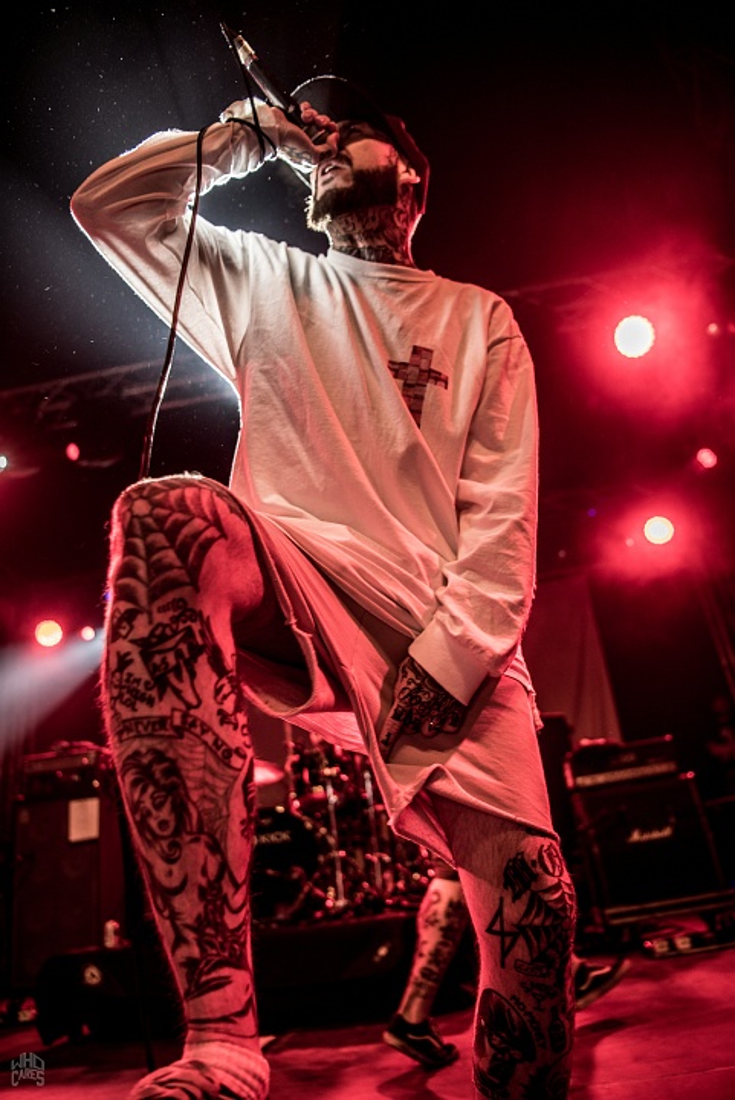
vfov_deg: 73.7
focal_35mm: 24
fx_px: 734
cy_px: 550
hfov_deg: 53.2
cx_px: 368
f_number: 2.8
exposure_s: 1/80
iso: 160
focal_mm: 24
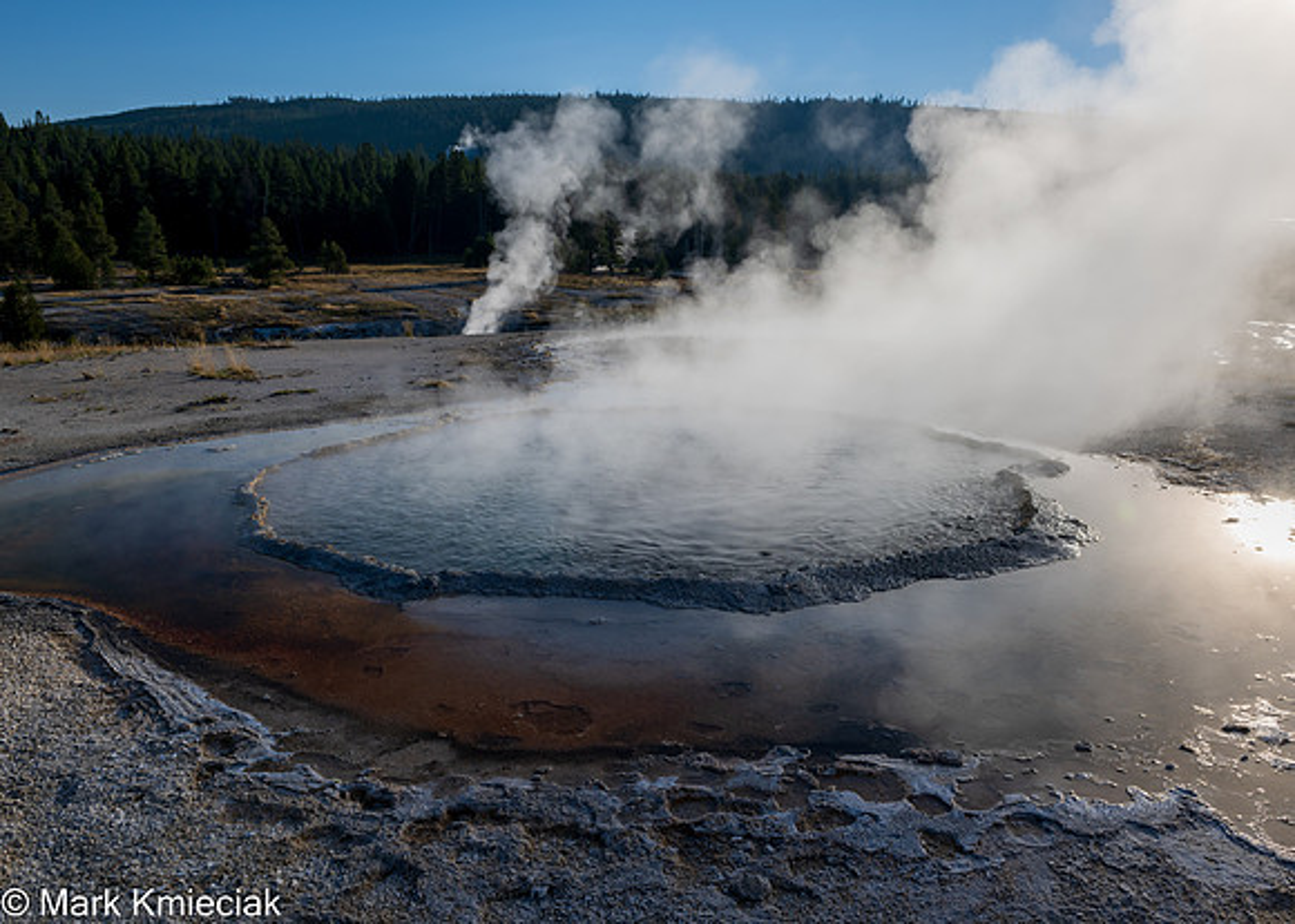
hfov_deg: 66.5
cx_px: 662
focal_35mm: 27
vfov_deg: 50.1
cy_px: 494
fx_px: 988
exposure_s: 1/640
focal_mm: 24
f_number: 11
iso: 160
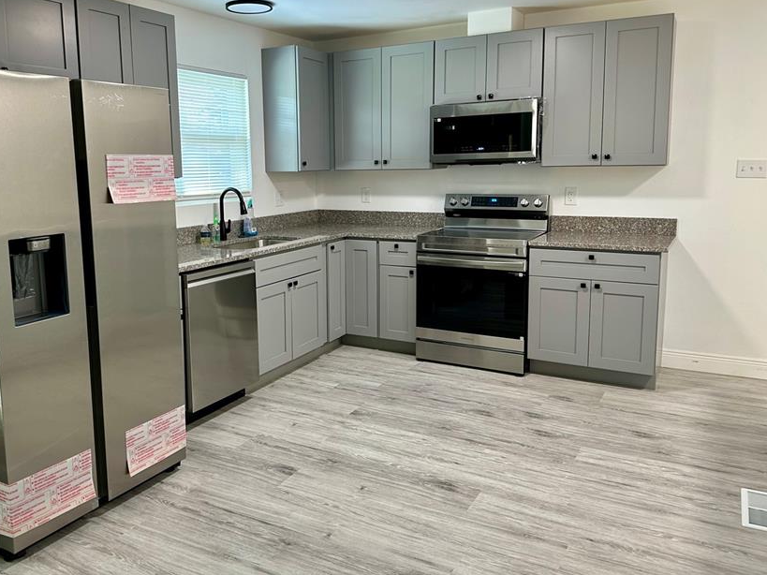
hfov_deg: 59.6
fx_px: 665
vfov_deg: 46.7
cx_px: 318
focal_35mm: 30
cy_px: 261
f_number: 1.78
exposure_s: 1/60
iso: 160
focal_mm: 6.86
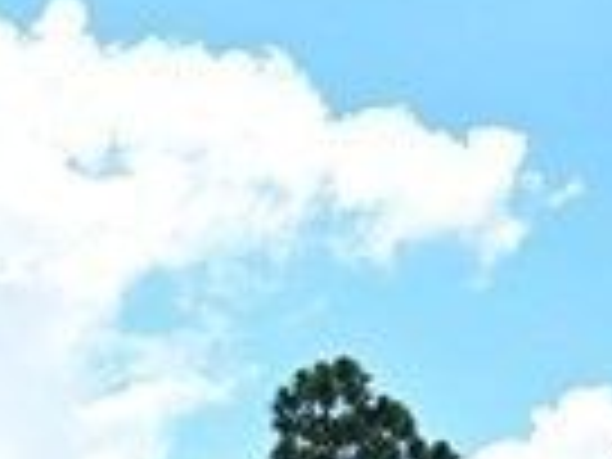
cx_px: -1449
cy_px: 1192
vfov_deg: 7.8
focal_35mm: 173
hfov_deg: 8.6
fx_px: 3059
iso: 12
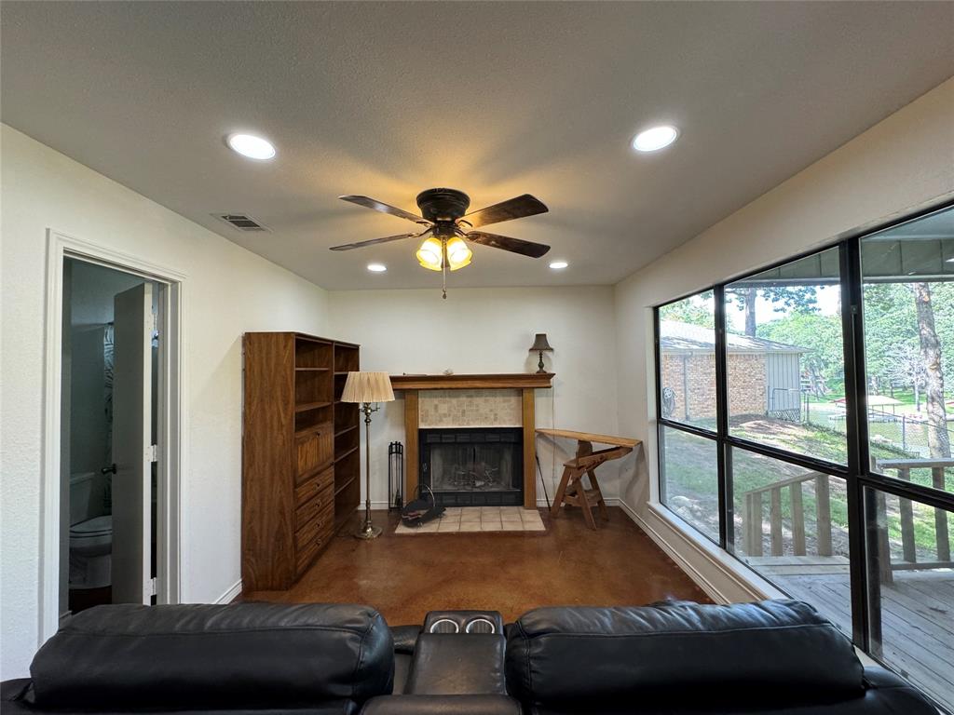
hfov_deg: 102.1
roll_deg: +1.3
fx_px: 386
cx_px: 477
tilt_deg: +2.0
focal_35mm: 14
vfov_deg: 85.7
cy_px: 358
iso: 250
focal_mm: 2.22
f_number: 2.2
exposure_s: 1/120
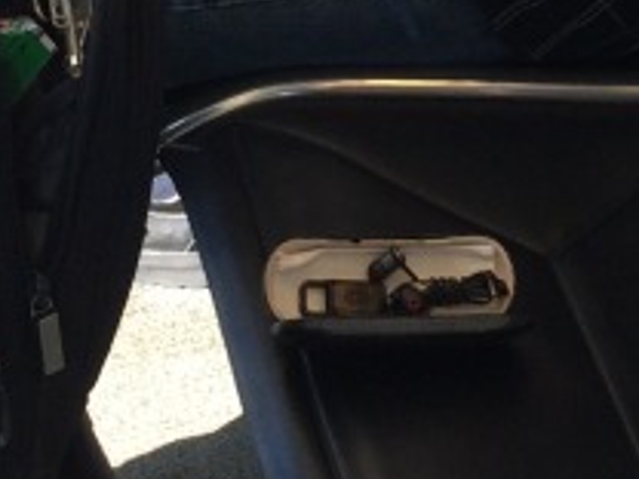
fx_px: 2640
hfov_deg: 13.5
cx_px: 700
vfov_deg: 9.7
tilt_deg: -24.7
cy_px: -461
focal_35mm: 143
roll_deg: +0.8
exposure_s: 1/60
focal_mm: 4.15
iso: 40
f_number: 2.2
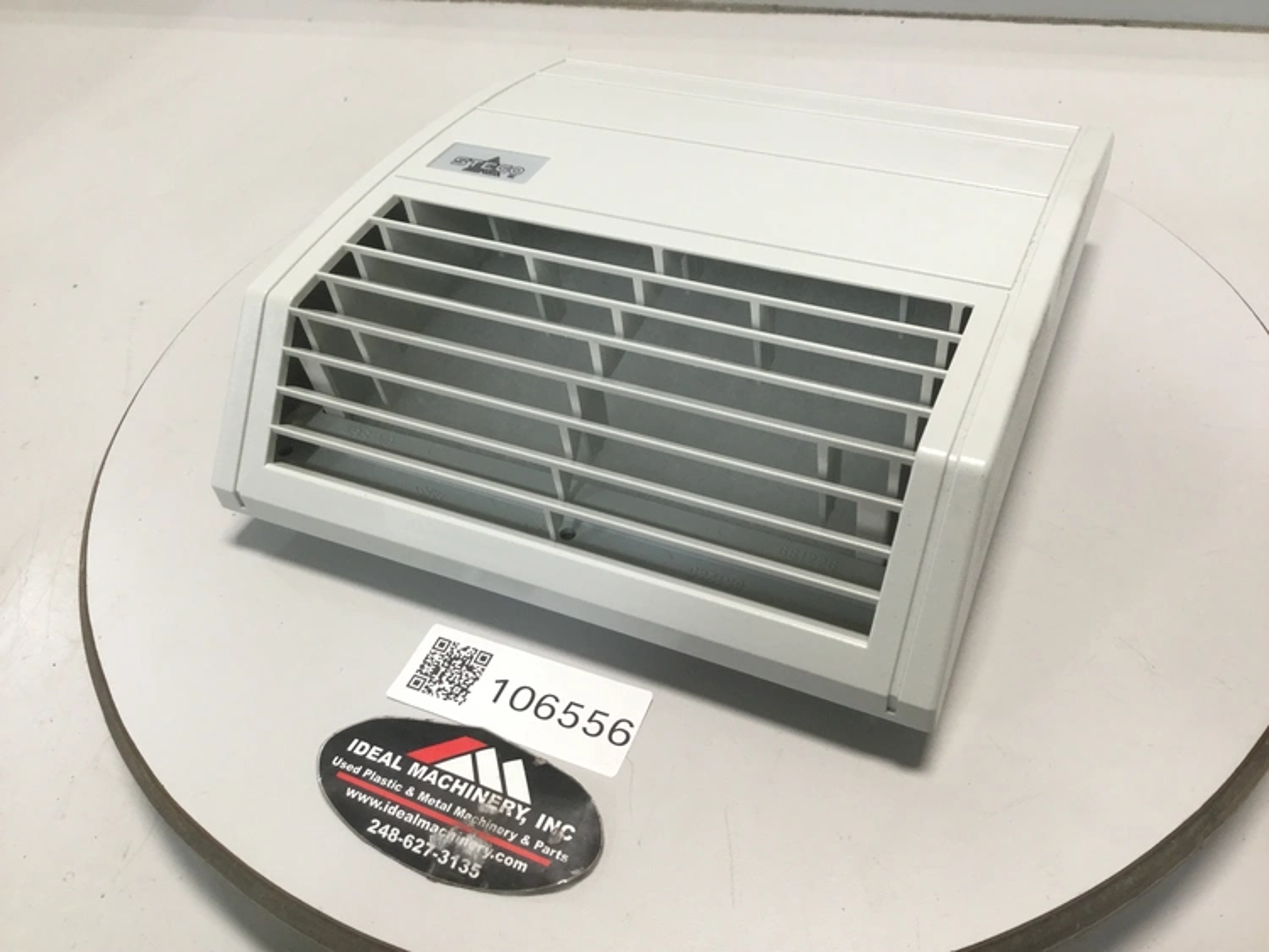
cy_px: 476
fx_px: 1137
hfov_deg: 58.3
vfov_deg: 45.5
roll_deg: +5.2
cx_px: 634
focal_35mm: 31
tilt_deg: -44.9
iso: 50
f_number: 2.4
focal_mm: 3.3
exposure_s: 1/30
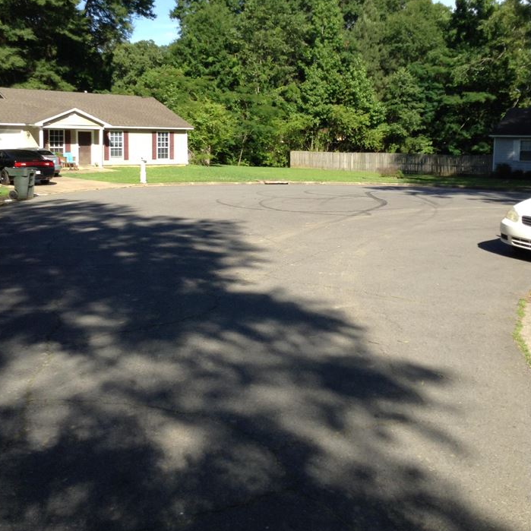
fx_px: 694
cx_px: 262
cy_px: 186
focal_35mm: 40
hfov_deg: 41.9
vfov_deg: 41.4
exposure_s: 1/630
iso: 25
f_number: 2.4
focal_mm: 3.3
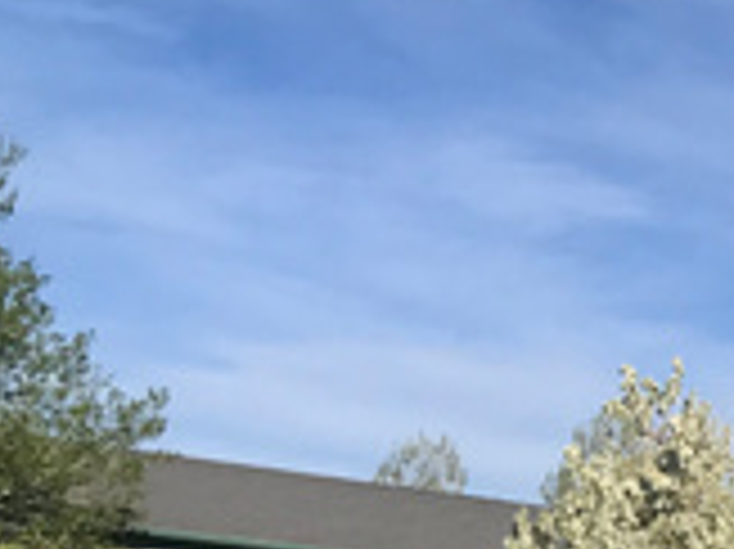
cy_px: 904
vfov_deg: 12.5
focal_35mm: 110
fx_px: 2331
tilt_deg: -2.3
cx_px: 1306
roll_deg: -2.5
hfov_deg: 15.5
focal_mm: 3.99
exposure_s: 1/2457
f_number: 1.8
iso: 20
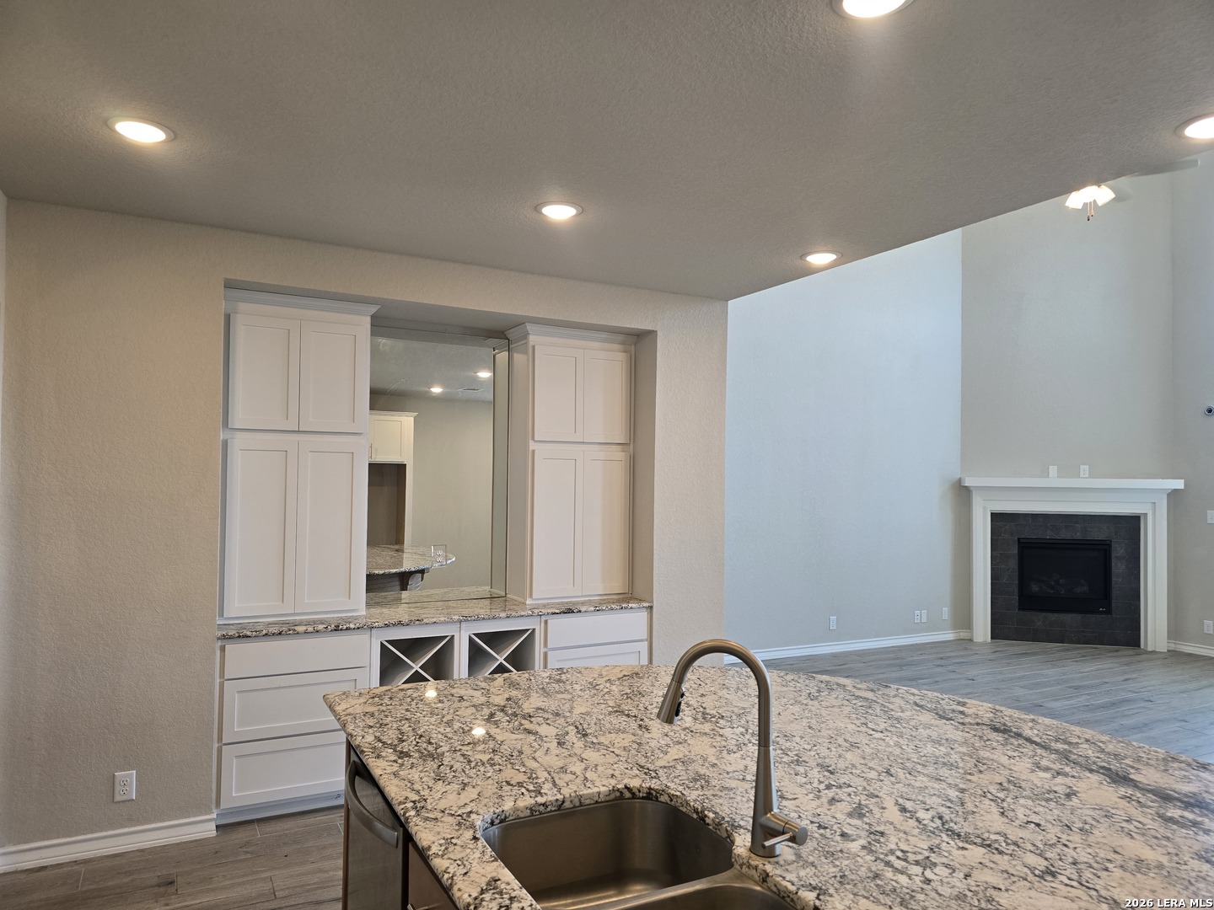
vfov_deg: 58.9
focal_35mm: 23
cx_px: 607
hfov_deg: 73.9
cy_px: 455
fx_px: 807
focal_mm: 6.3
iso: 125
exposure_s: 1/120
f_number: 1.7
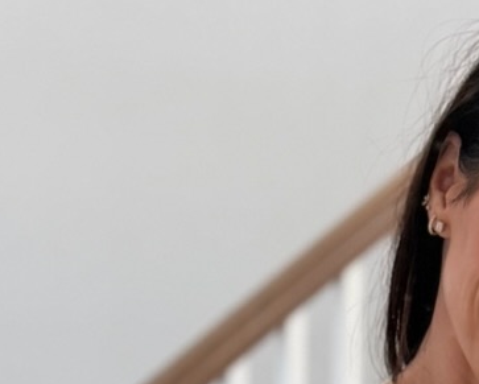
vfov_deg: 9.9
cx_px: 503
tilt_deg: -23.0
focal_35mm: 132
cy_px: 1000
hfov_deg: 14.3
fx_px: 1873
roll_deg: -1.6
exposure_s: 1/121
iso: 125
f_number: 1.78
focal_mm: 6.76
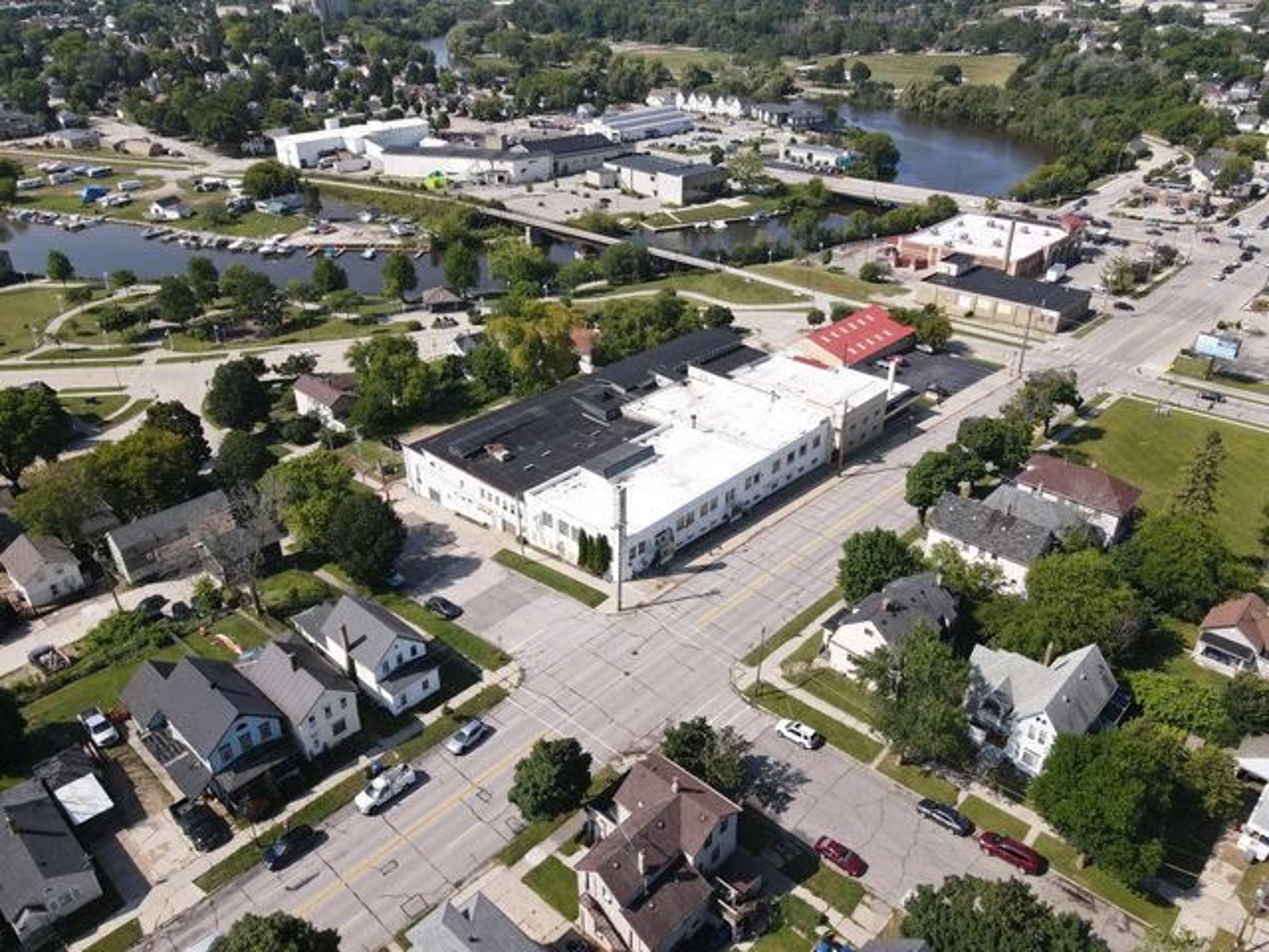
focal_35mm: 24
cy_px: 476
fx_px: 880
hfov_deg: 71.6
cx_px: 634
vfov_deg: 56.8
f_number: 2.8
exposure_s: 1/40
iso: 100
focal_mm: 4.5
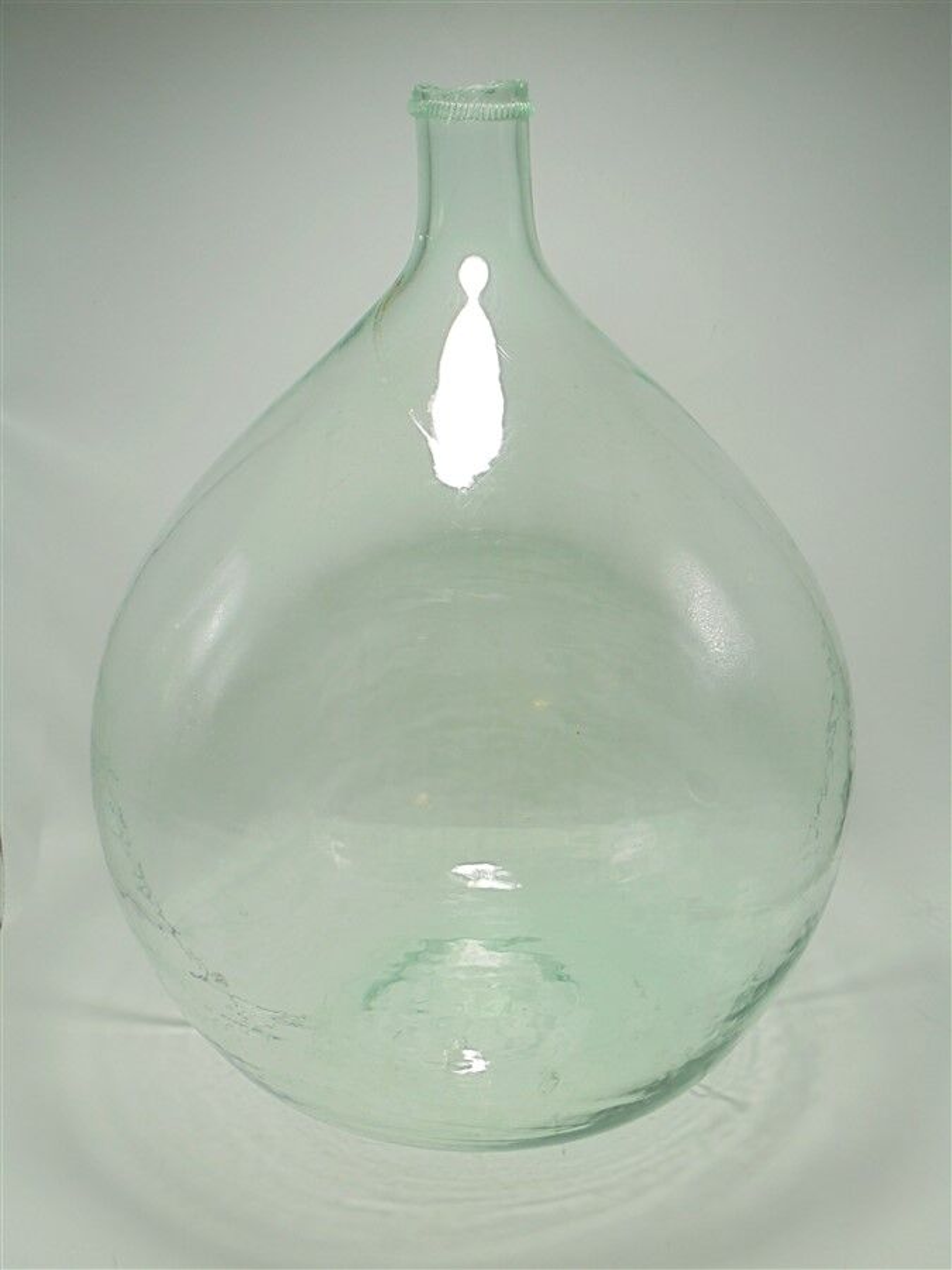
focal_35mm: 43
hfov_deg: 33.6
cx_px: 476
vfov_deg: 43.9
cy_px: 635
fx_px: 1577
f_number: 4.5
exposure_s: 1/60
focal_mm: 7.8
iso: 100
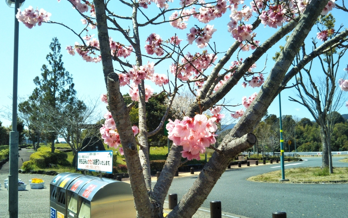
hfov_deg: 59.7
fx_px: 303
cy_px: 124
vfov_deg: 39.3
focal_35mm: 32
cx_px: 175
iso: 27
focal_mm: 4
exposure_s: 1/659
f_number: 2.2
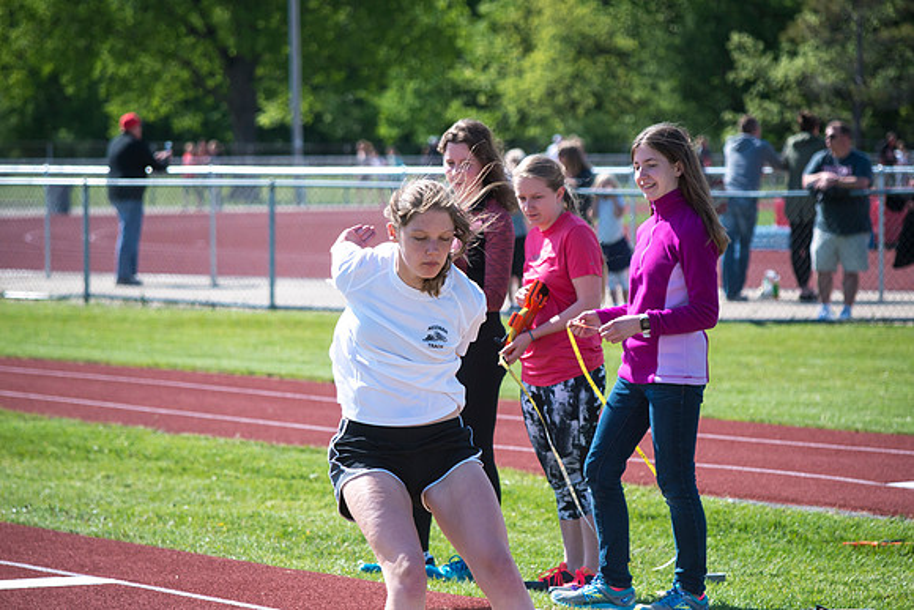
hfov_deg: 11.1
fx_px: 4698
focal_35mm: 185
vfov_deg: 7.4
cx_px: 457
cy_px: 305
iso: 1000
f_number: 6.3
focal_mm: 185
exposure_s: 1/3200
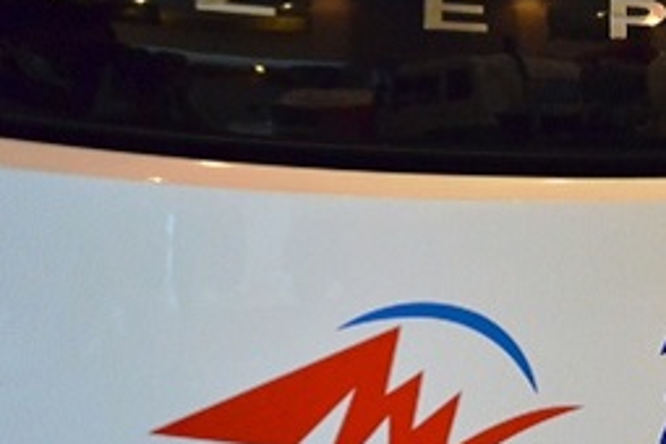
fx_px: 1258
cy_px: 295
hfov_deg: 28.1
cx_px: 645
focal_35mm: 68
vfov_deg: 20.0
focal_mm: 22
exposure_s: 1/60
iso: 2800
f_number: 3.8
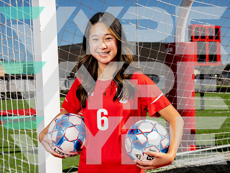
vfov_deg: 25.2
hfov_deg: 33.2
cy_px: 86
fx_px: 385
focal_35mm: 58
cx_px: 114
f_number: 7.1
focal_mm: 53
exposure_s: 1/250
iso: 100
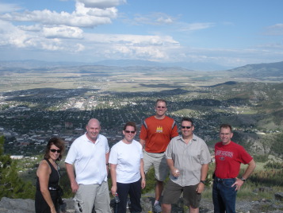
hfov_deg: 41.2
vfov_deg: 31.5
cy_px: 117
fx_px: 376
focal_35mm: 46
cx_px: 151
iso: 64
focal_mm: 6.3
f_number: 3.5
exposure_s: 1/842
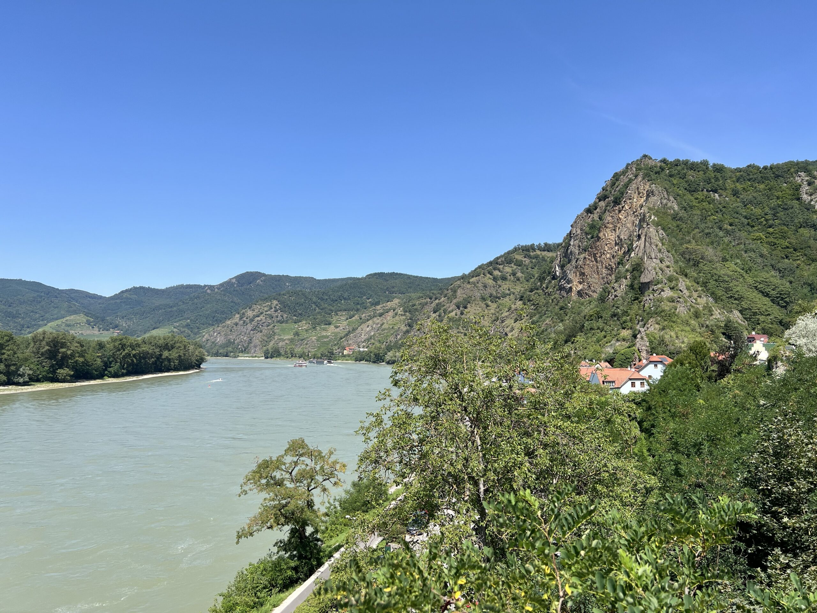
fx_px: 614
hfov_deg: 67.3
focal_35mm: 26
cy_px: 306
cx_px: 408
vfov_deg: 53.1
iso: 50
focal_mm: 5.7
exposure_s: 1/3571
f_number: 1.5
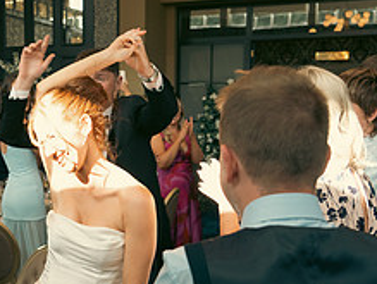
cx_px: 67
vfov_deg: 23.9
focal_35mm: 61
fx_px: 665
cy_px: 202
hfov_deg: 30.7
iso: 800
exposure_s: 1/250
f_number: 3.5
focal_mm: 24
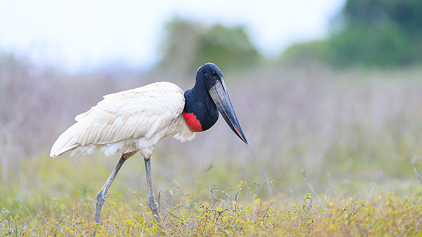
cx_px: 211
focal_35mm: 524
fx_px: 5860
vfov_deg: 2.3
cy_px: 97
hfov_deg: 4.1
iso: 2000
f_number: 4
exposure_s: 1/500
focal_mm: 500
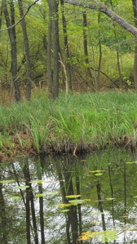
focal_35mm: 75
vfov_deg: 28.1
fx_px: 484
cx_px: 307
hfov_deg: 13.0
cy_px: 147
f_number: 5.6
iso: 400
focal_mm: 18
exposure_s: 1/125
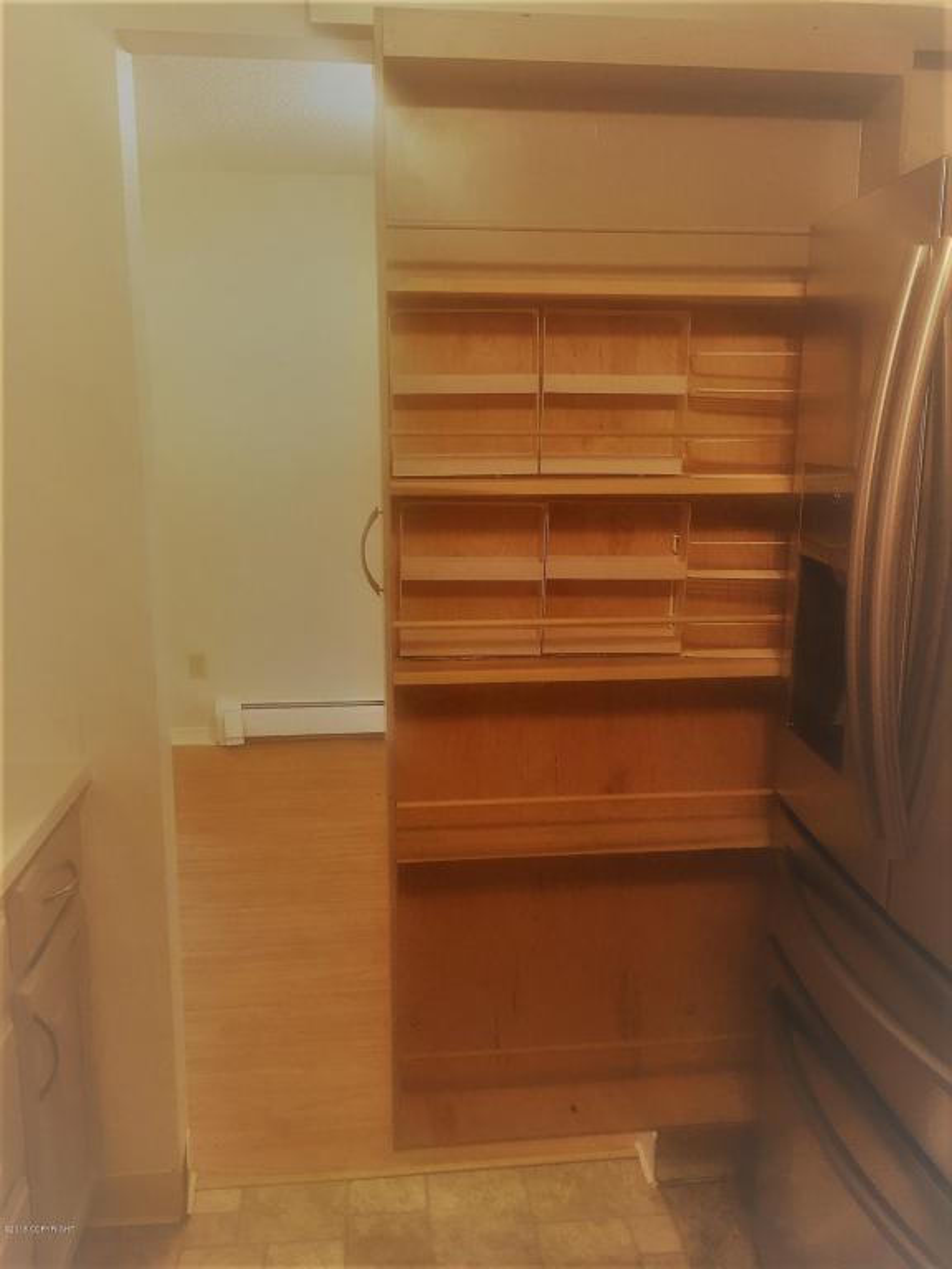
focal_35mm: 29
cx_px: 476
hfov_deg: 48.2
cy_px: 634
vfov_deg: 61.7
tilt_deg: -11.3
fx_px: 1063
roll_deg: +0.5
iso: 40
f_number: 2.2
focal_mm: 4.15
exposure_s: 1/17
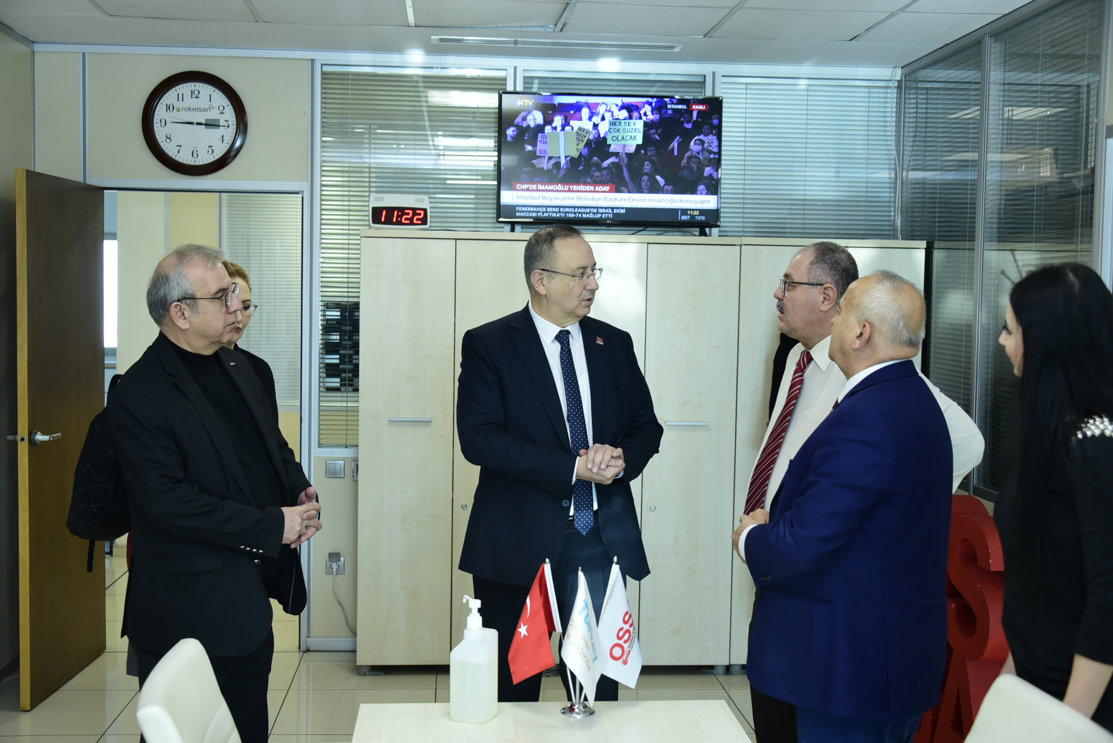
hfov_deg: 44.5
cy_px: 372
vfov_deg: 30.5
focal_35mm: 44
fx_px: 1361
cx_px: 556
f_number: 5
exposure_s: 1/125
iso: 1600
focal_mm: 44
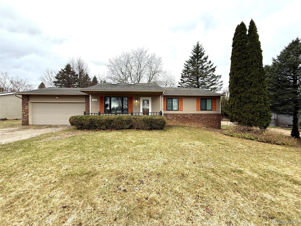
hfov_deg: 102.1
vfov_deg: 85.7
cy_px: 113
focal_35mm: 14
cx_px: 150
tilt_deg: -0.5
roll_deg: +0.0
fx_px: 122
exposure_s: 1/185
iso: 64
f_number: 2.2
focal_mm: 2.22
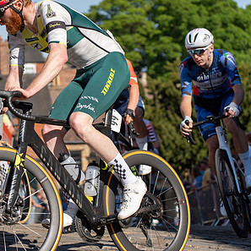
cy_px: 104
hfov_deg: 14.3
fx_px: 993
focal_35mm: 121
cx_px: 21
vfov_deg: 14.4
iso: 100
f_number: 3.5
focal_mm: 73
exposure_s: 1/1000
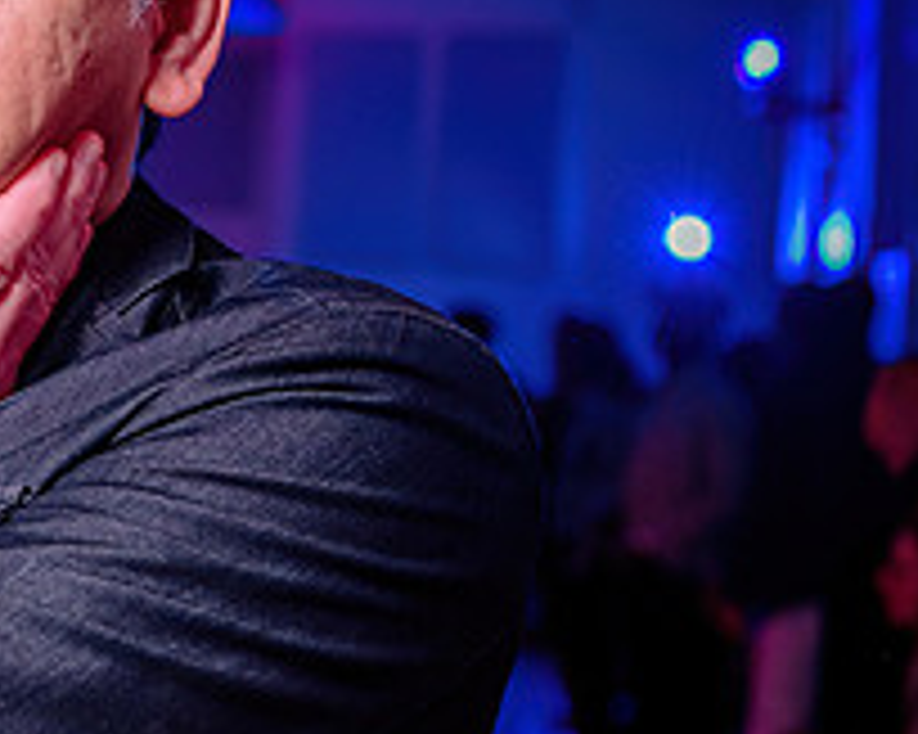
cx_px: -515
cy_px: 316
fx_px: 3530
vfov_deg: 11.9
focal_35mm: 130
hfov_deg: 13.8
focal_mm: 42
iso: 800
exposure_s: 1/60
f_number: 3.5
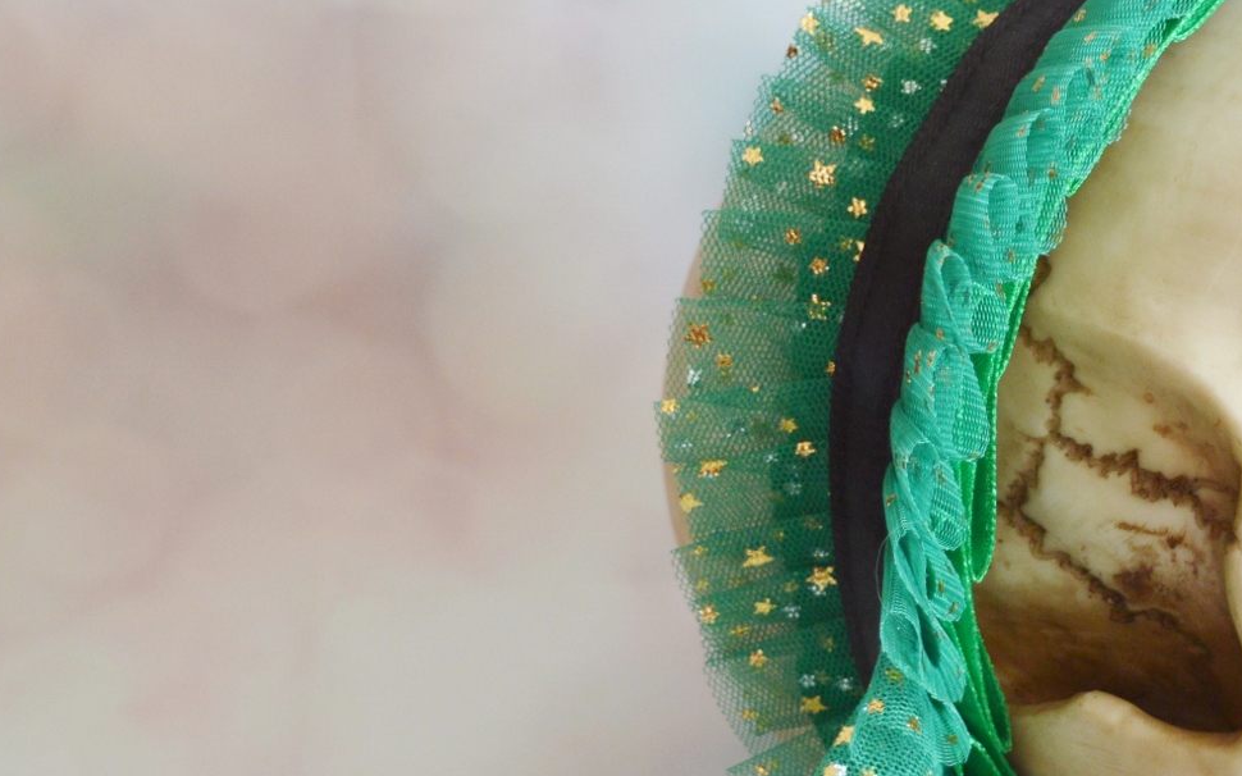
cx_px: 1161
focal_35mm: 119
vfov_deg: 11.0
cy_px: 410
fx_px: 4028
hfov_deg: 17.2
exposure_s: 1/100
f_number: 4.5
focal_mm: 34
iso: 400
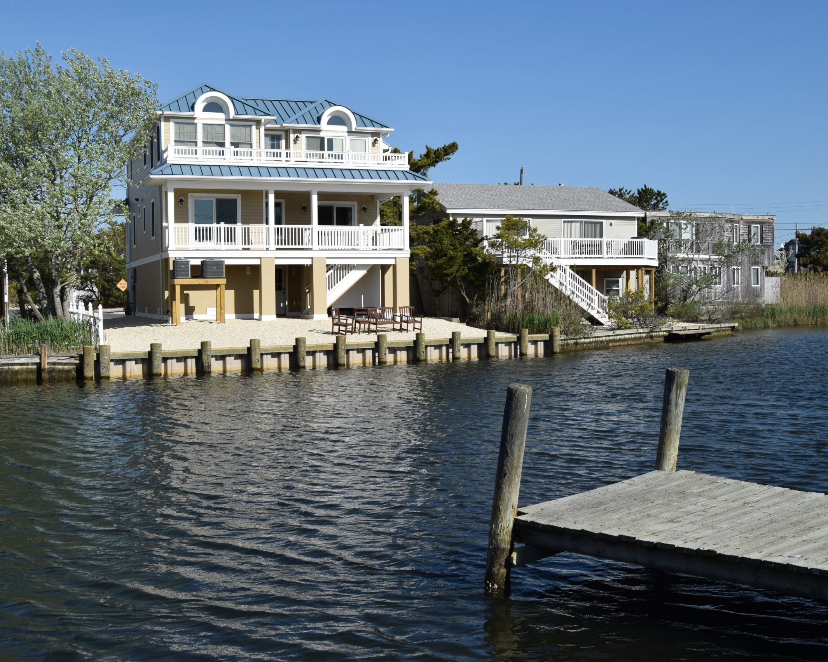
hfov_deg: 42.0
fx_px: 1078
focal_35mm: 44
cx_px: 434
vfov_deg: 34.2
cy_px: 331
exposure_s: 1/320
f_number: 9
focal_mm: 26
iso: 100
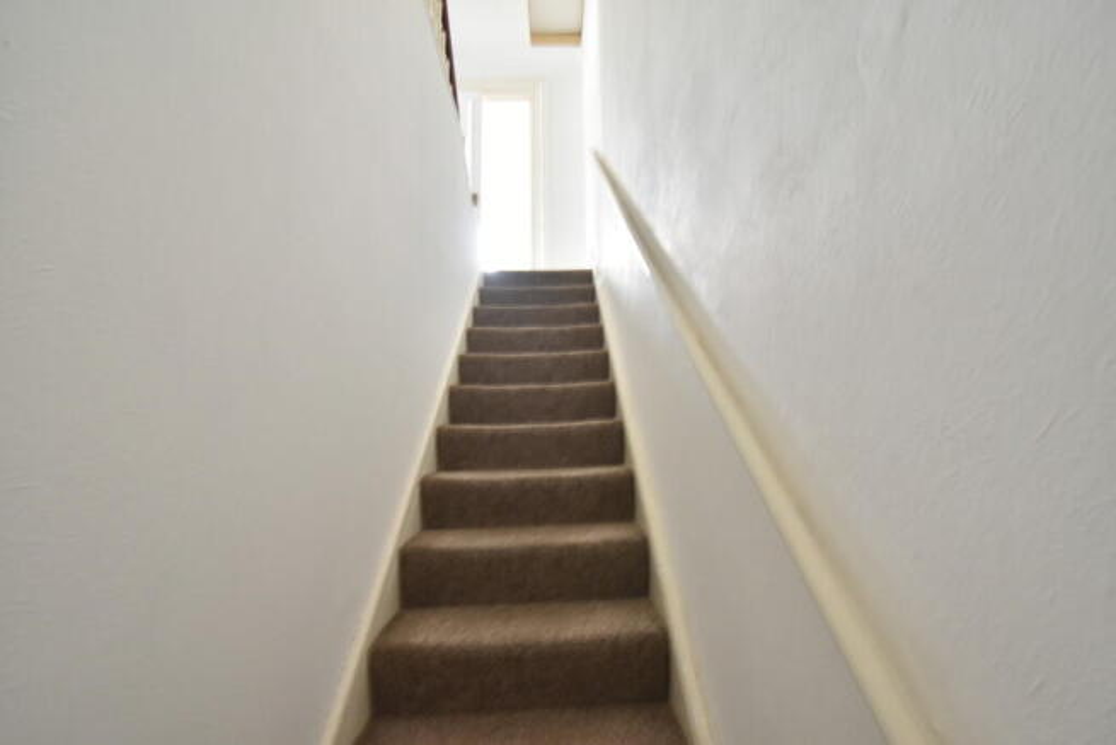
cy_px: 372
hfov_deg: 95.0
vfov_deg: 72.1
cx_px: 558
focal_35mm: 16
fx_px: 512
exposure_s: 1/6
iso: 500
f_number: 3.5
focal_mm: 11
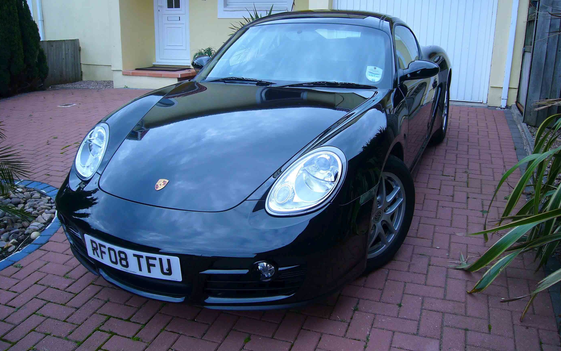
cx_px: 282
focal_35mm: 30
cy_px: 161
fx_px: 459
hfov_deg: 62.9
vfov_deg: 41.8
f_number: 2.8
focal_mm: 4.6
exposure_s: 1/160
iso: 80
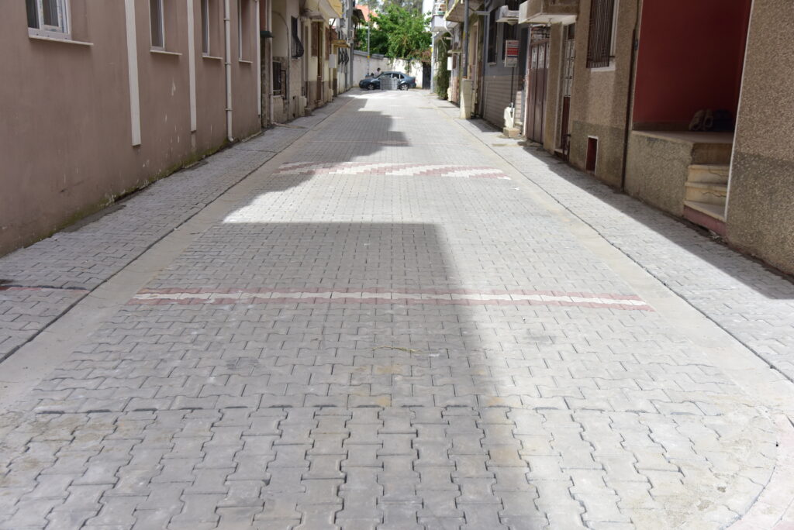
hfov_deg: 48.4
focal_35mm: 40
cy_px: 265
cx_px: 397
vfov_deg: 33.4
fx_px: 883
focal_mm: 40
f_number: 5.6
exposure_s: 1/1600
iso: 640
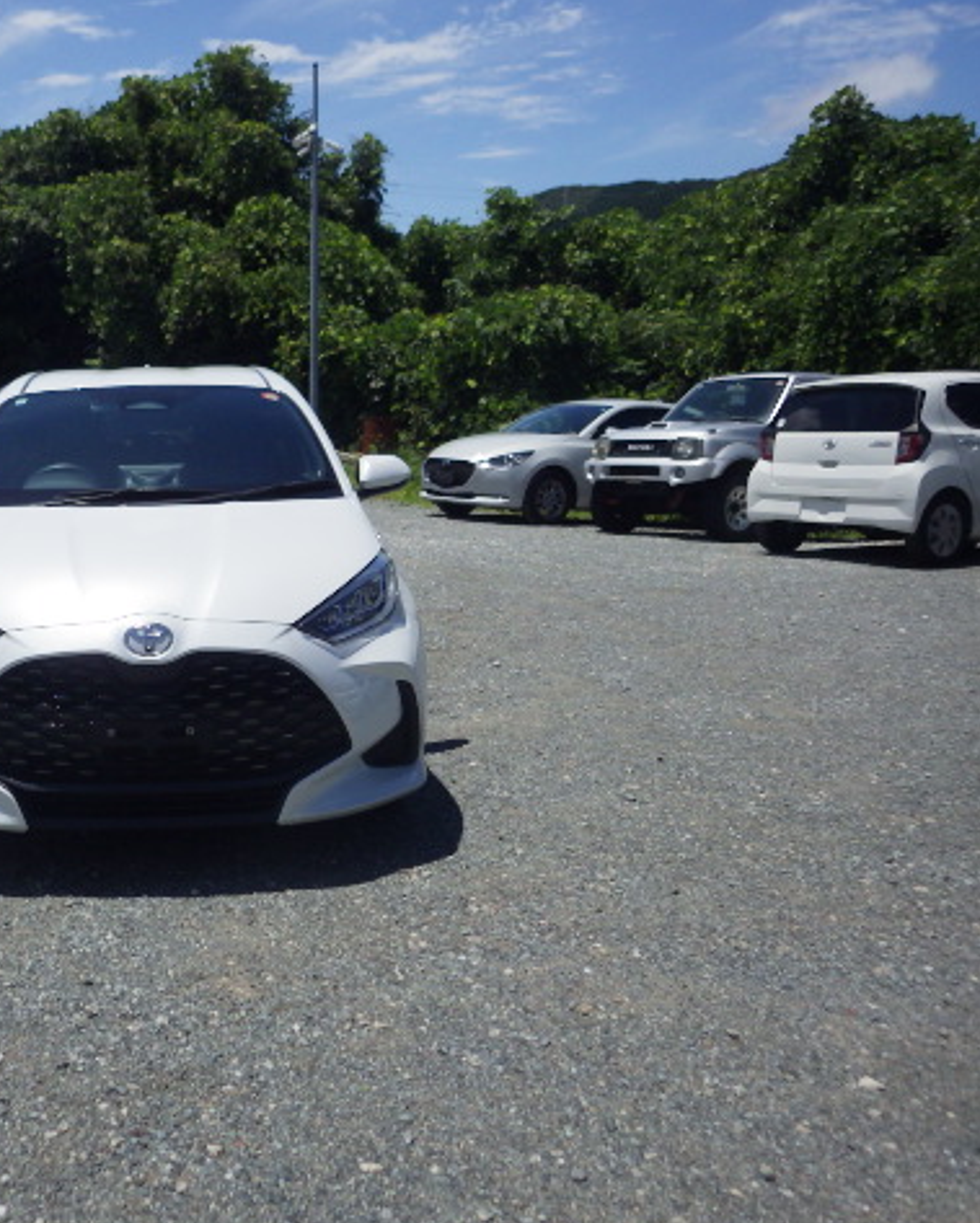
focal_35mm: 33
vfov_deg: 54.2
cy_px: 615
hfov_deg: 42.2
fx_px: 1195
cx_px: 168
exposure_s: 1/800
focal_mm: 4.5
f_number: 7.9
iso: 250
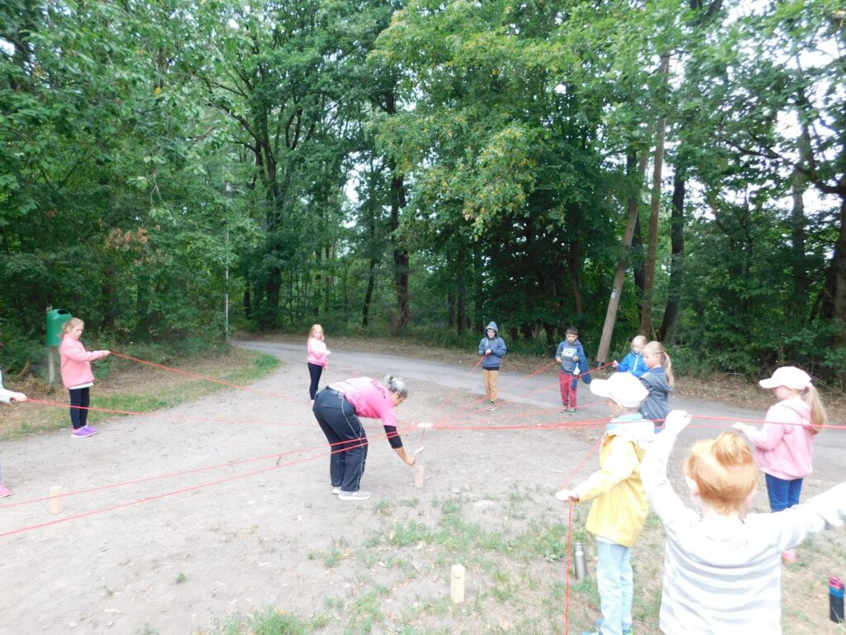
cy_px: 318
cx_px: 423
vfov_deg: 58.9
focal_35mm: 23
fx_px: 562
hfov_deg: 73.9
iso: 125
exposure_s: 1/50
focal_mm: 4
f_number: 3
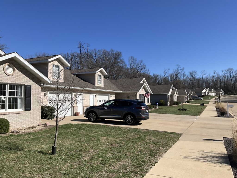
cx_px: 118
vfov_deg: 48.2
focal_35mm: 29
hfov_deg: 61.7
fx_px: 199
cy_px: 89
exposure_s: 1/2538
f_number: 1.8
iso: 25
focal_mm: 3
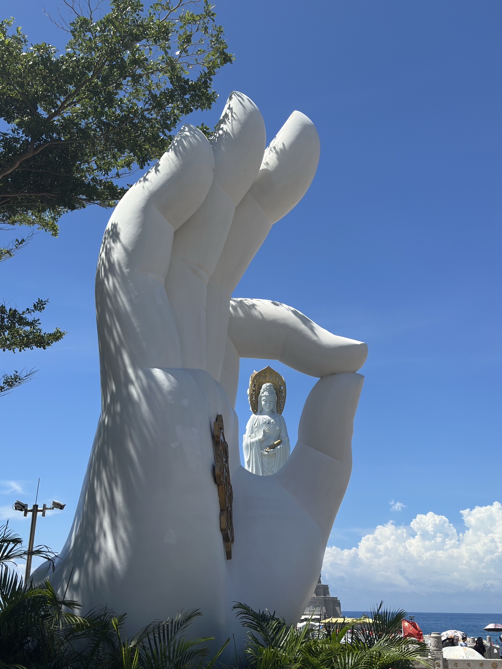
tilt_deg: +19.6
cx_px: 251
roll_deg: -1.8
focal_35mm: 43
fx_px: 831
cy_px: 334
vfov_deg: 43.9
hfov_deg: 33.6
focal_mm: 6.86
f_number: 1.78
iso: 100
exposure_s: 1/6849
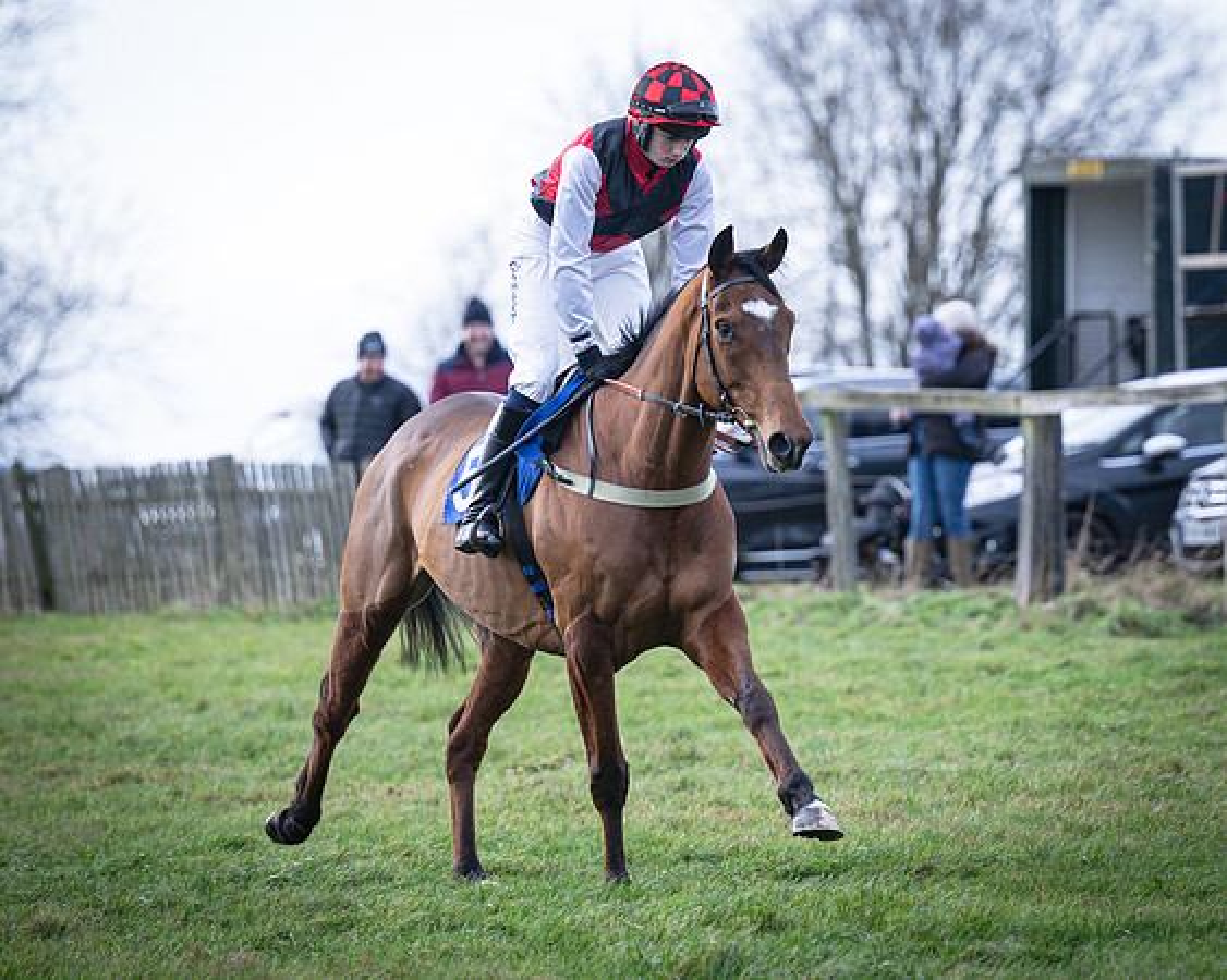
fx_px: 12693
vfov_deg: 4.4
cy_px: 376
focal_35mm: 350
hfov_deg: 5.5
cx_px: 776
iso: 400
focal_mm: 150
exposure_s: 1/1000
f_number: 2.8
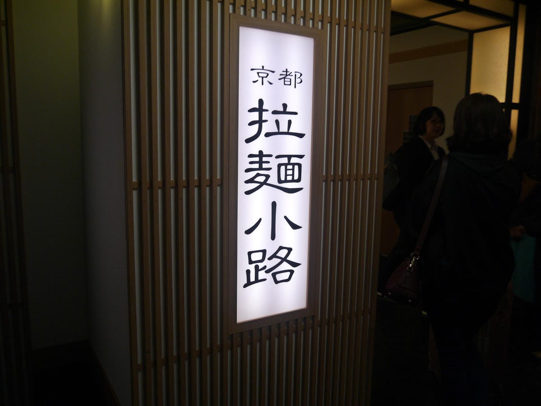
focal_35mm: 28
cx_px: 270
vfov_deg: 49.7
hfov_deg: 63.4
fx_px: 438
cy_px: 203
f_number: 3.5
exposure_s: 1/125
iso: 320
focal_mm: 14
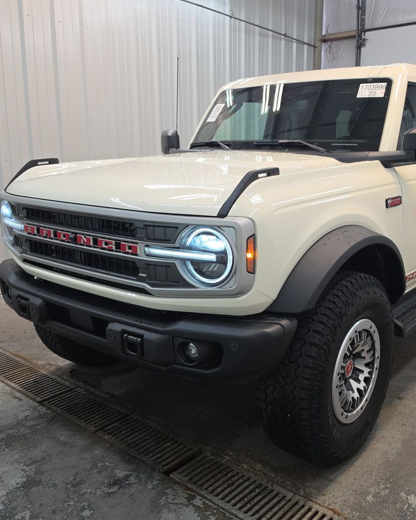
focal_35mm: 32
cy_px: 250
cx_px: 264
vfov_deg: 55.6
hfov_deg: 45.4
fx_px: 492
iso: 38
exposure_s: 1/119
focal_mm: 6.5
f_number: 1.4
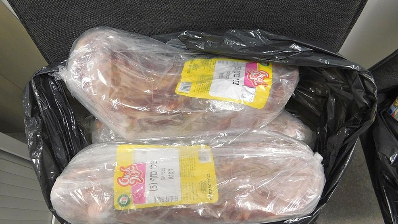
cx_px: 201
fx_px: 274
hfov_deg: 71.9
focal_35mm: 26
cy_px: 117
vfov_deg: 44.4
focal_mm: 4
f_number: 3
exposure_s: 1/30
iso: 160
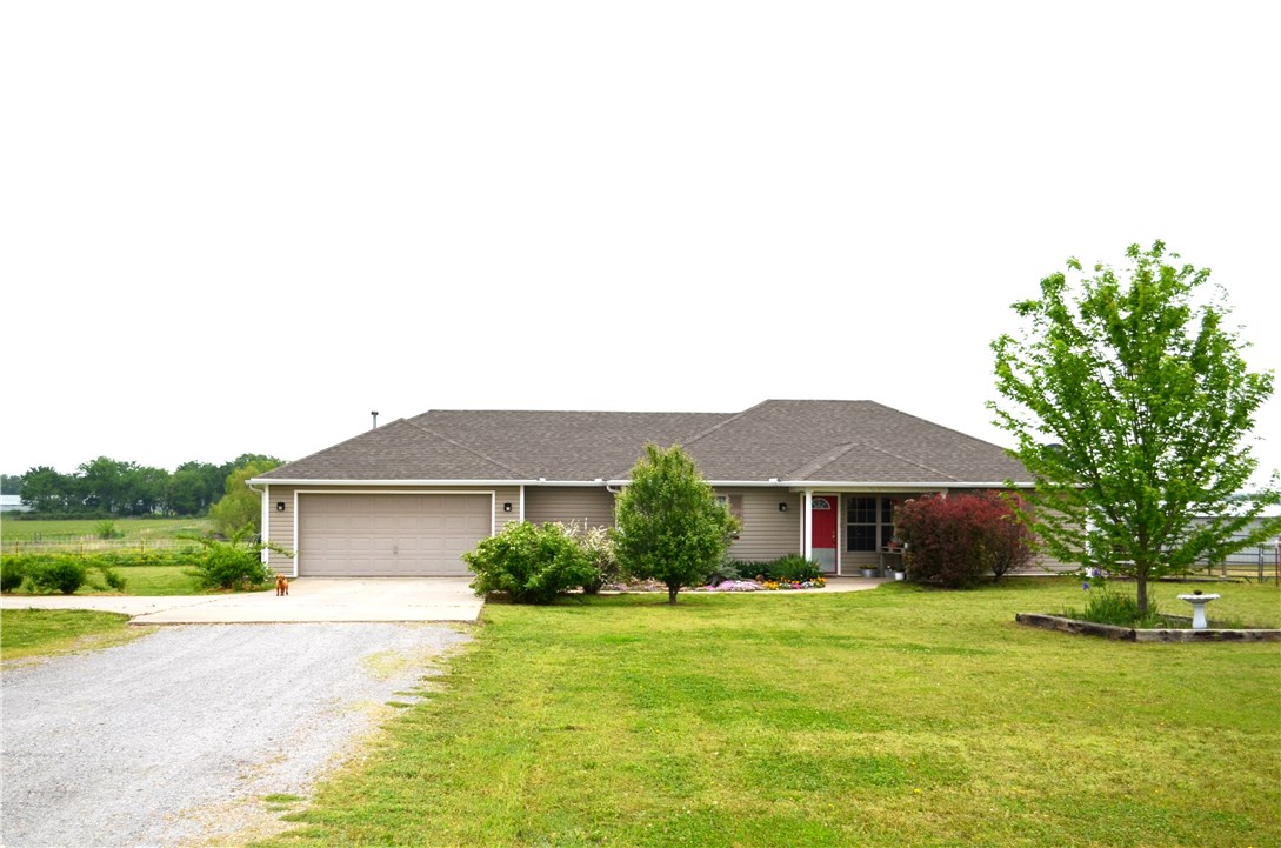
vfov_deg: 29.7
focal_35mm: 45
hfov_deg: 43.7
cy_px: 424
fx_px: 1598
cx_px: 640
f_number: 4.5
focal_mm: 30
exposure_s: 1/200
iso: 200
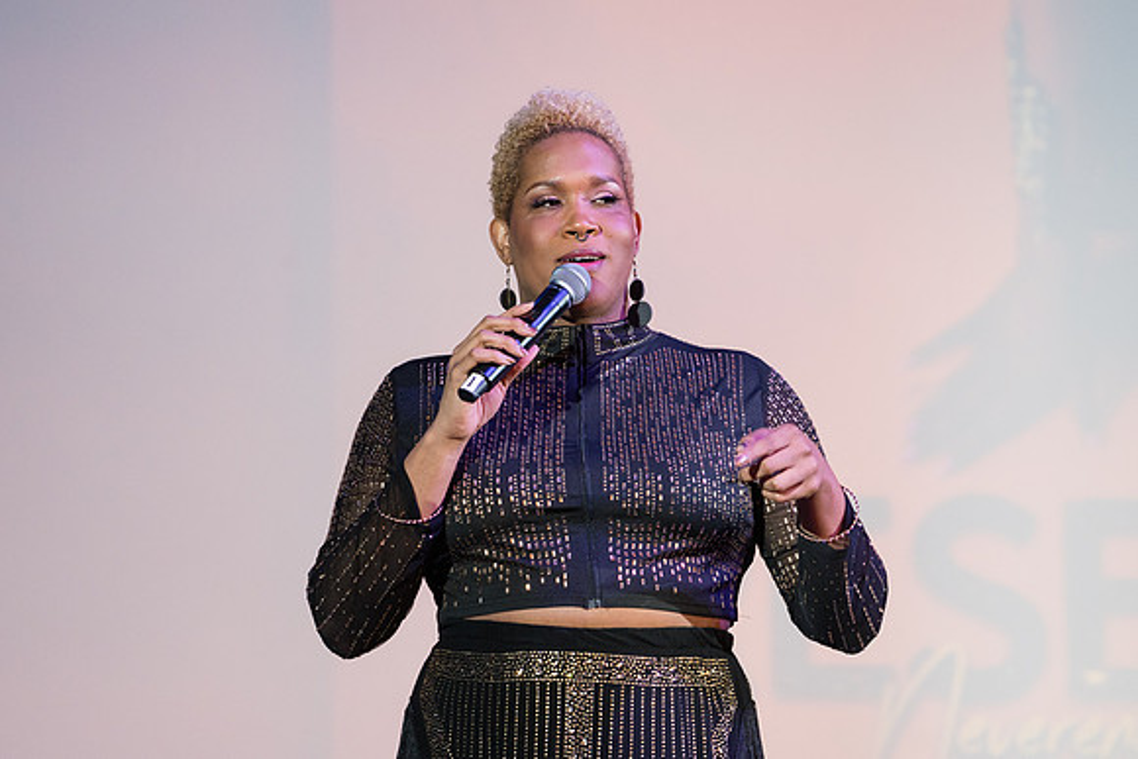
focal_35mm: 231
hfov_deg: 8.9
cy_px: 325
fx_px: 7312
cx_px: 648
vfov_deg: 5.9
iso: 2000
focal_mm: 185
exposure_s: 1/250
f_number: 4
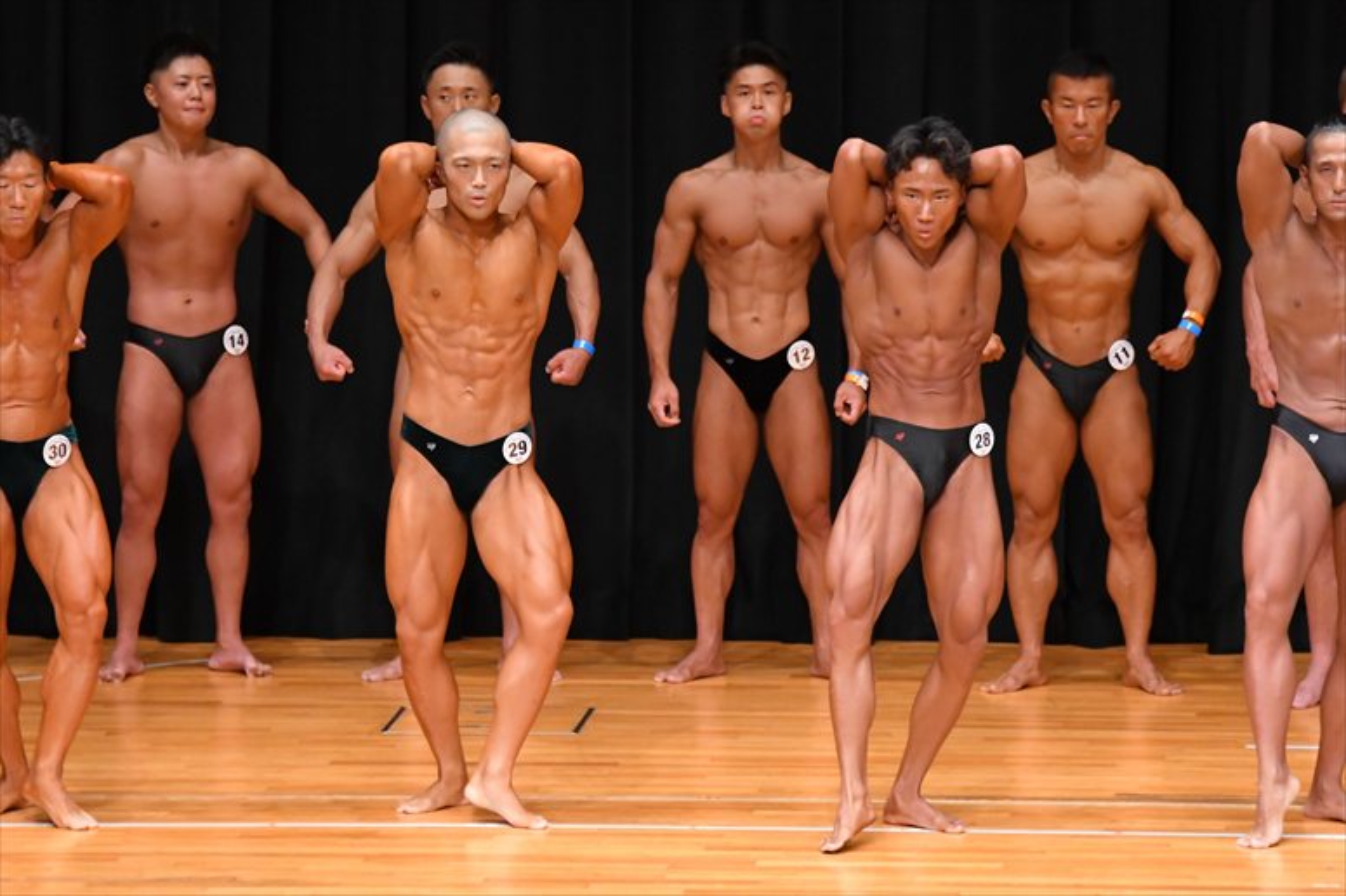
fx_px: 10090
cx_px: 673
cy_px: 448
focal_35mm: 270
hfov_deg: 7.6
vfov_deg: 5.1
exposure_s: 1/400
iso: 5000
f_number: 5.6
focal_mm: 180
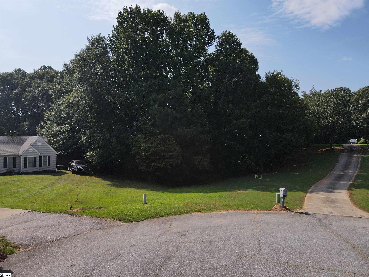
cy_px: 138
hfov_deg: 71.6
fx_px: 256
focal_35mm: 24
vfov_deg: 56.8
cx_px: 184
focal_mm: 4.5
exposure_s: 1/1600
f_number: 2.8
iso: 100
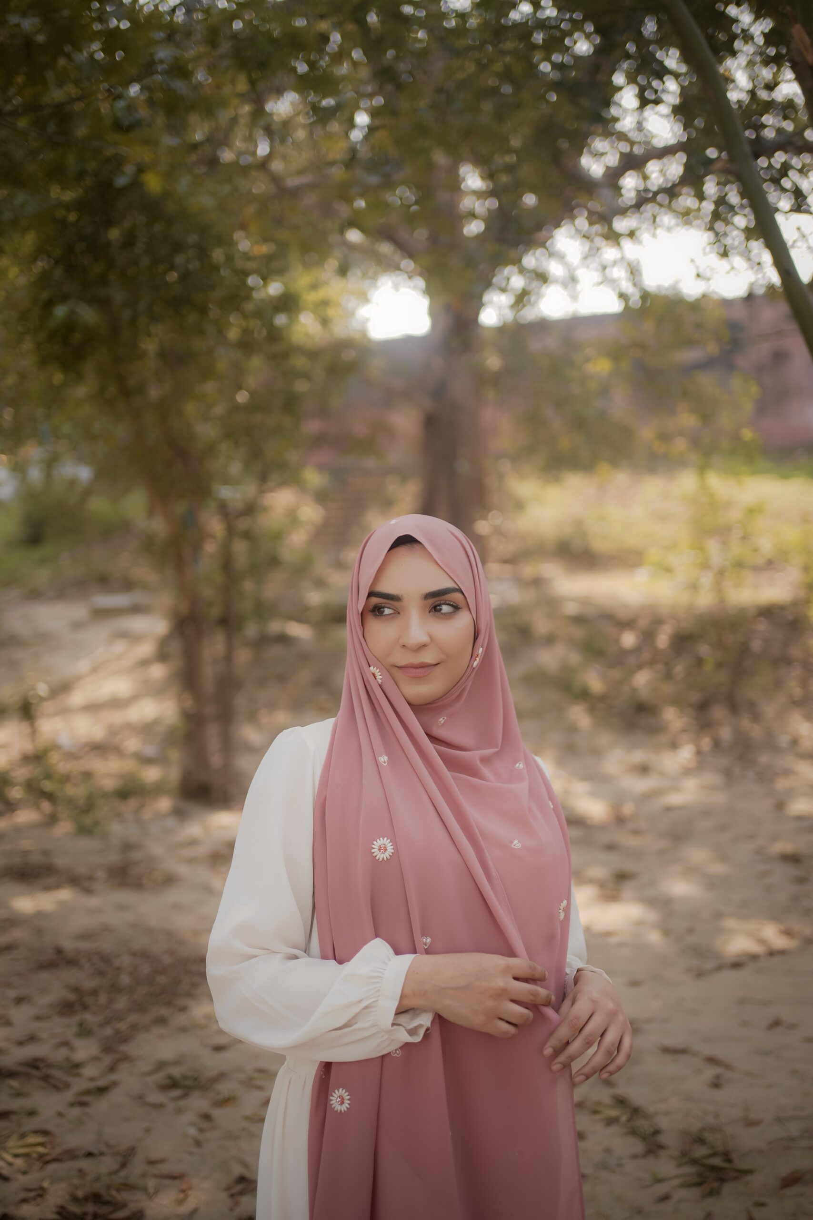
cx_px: 406
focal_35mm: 35
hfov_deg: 37.9
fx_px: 1185
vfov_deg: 54.4
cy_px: 610
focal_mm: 35
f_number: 1.8
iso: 125
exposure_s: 1/200
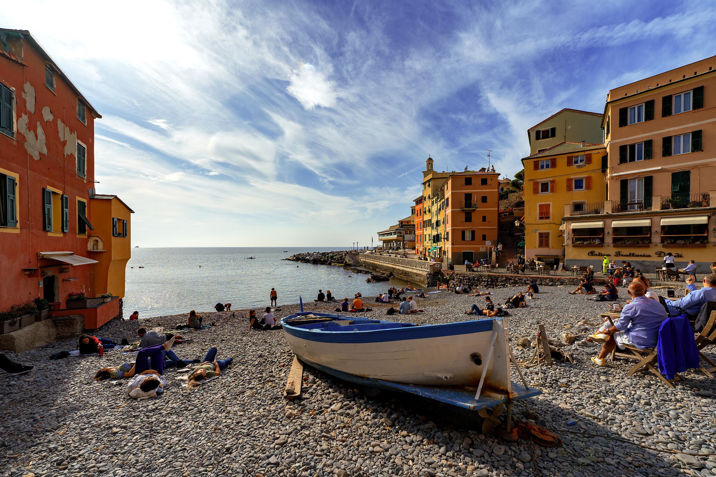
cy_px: 238
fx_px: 278
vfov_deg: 81.2
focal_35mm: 14
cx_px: 358
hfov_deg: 104.2
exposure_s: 1/1000
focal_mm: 14
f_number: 6.3
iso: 125
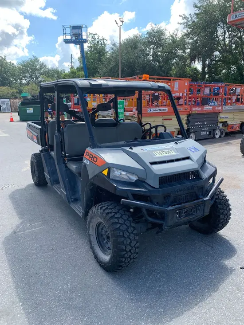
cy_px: 162
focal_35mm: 26
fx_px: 244
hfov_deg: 53.1
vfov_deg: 67.3
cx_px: 122
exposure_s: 1/488
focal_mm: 4.25
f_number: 1.8
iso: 25
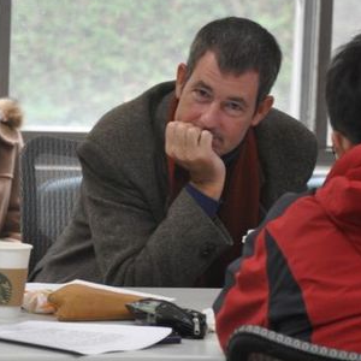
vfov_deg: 5.6
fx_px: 3681
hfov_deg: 5.6
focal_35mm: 312
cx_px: 179
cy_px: 170
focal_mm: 105
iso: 800
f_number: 5.6
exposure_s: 1/30
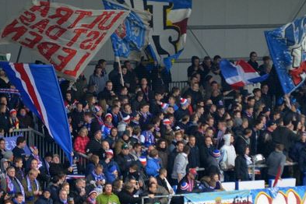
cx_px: 184
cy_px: 122
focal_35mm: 283
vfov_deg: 4.9
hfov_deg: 7.3
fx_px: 2405
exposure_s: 1/500
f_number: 2.8
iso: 900
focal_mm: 130
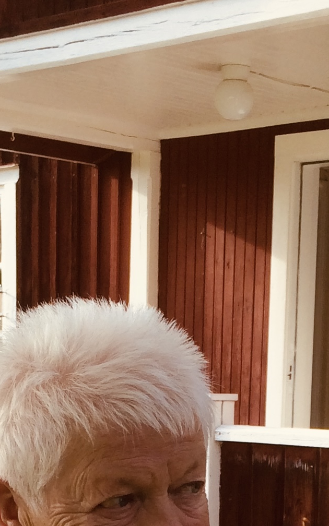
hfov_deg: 12.7
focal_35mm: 103
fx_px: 1478
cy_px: 676
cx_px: 176
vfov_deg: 18.8
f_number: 2.2
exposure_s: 1/578
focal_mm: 4.12
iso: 32
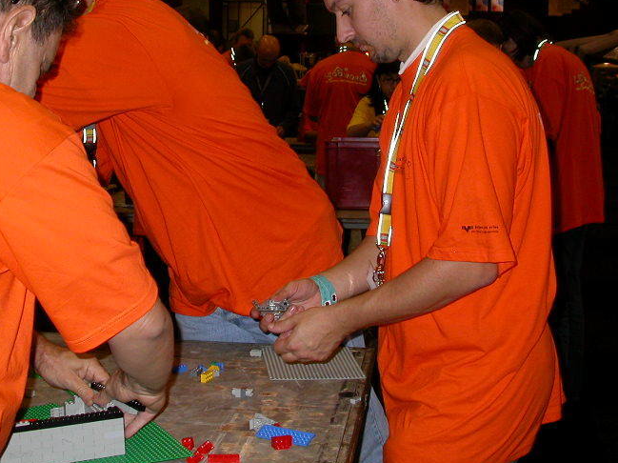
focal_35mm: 60
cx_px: 222
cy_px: 116
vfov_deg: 24.1
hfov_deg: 32.0
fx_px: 1071
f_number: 2.6
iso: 100
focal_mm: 7.85
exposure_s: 1/60
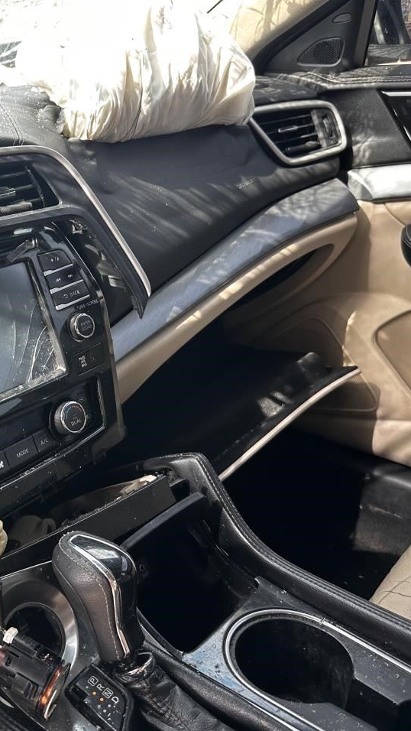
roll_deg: +5.2
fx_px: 678
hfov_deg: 32.0
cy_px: 366
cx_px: 34
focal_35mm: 35
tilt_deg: -25.7
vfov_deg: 56.6
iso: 100
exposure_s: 1/150
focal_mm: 6.86
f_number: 1.78
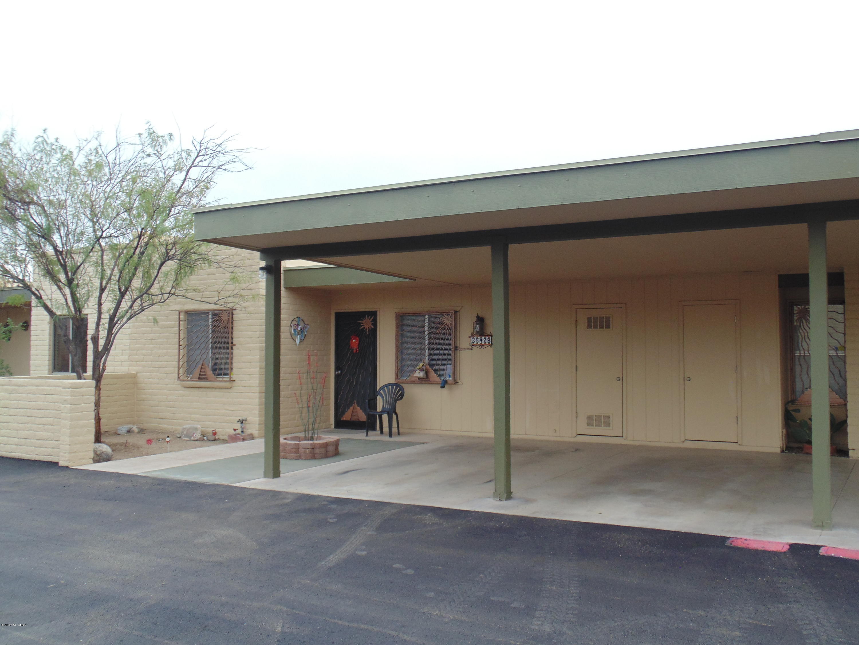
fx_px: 844
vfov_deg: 41.8
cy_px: 322
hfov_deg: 54.0
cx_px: 430
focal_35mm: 34
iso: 80
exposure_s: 1/250
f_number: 3.4
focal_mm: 6.2
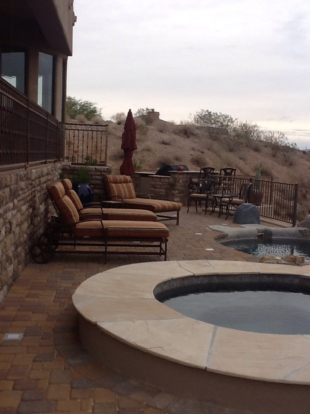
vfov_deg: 42.9
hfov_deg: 32.9
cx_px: 155
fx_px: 525
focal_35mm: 44
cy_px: 207
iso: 40
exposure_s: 1/622
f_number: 2.4
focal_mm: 2.03
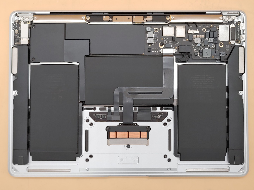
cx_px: 127
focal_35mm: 33
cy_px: 95
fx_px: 242
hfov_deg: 55.4
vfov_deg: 42.9
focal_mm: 4.36
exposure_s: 1/60
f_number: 1.8
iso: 50
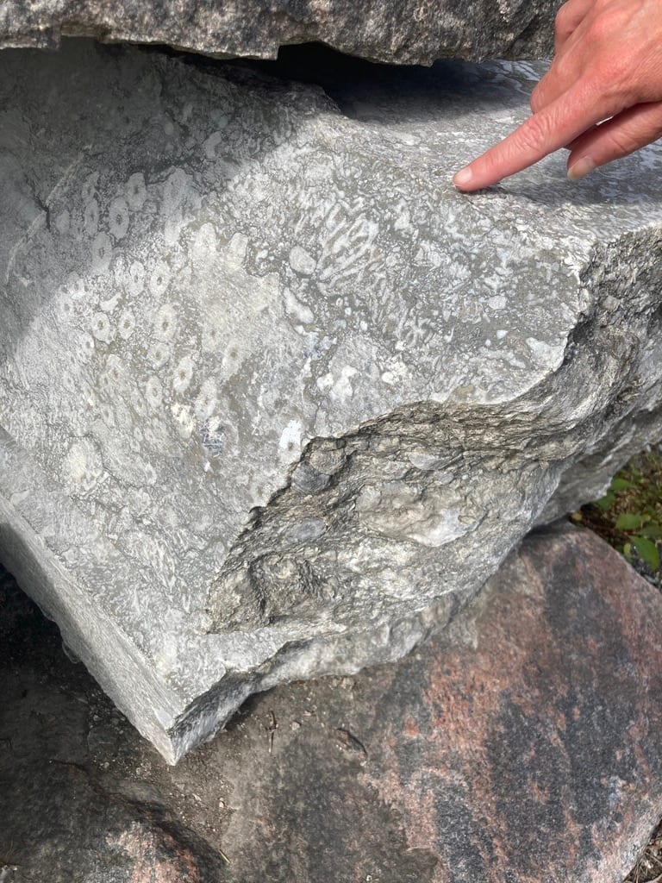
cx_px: 331
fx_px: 714
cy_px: 442
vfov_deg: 63.4
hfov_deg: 49.7
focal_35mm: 28
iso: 20
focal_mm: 3.99
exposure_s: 1/1656
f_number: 1.8
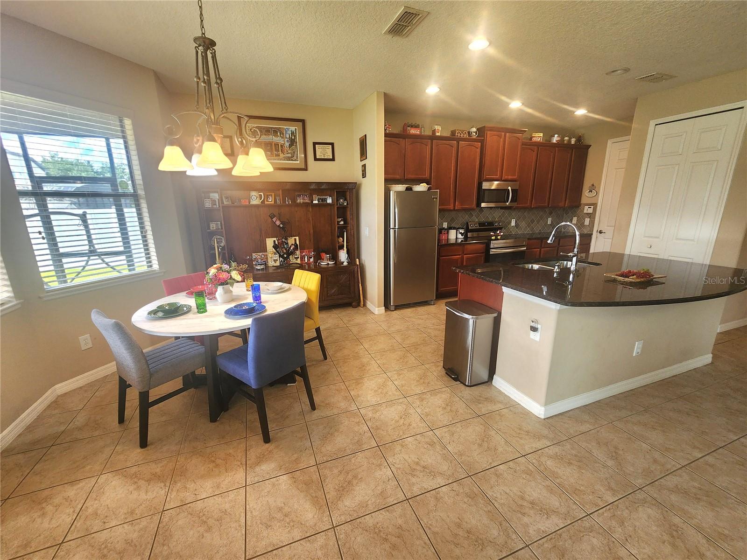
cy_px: 280
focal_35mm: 13
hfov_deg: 106.2
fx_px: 281
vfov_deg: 89.9
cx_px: 374
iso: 160
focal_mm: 2.2
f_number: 2.2
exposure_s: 1/60.2
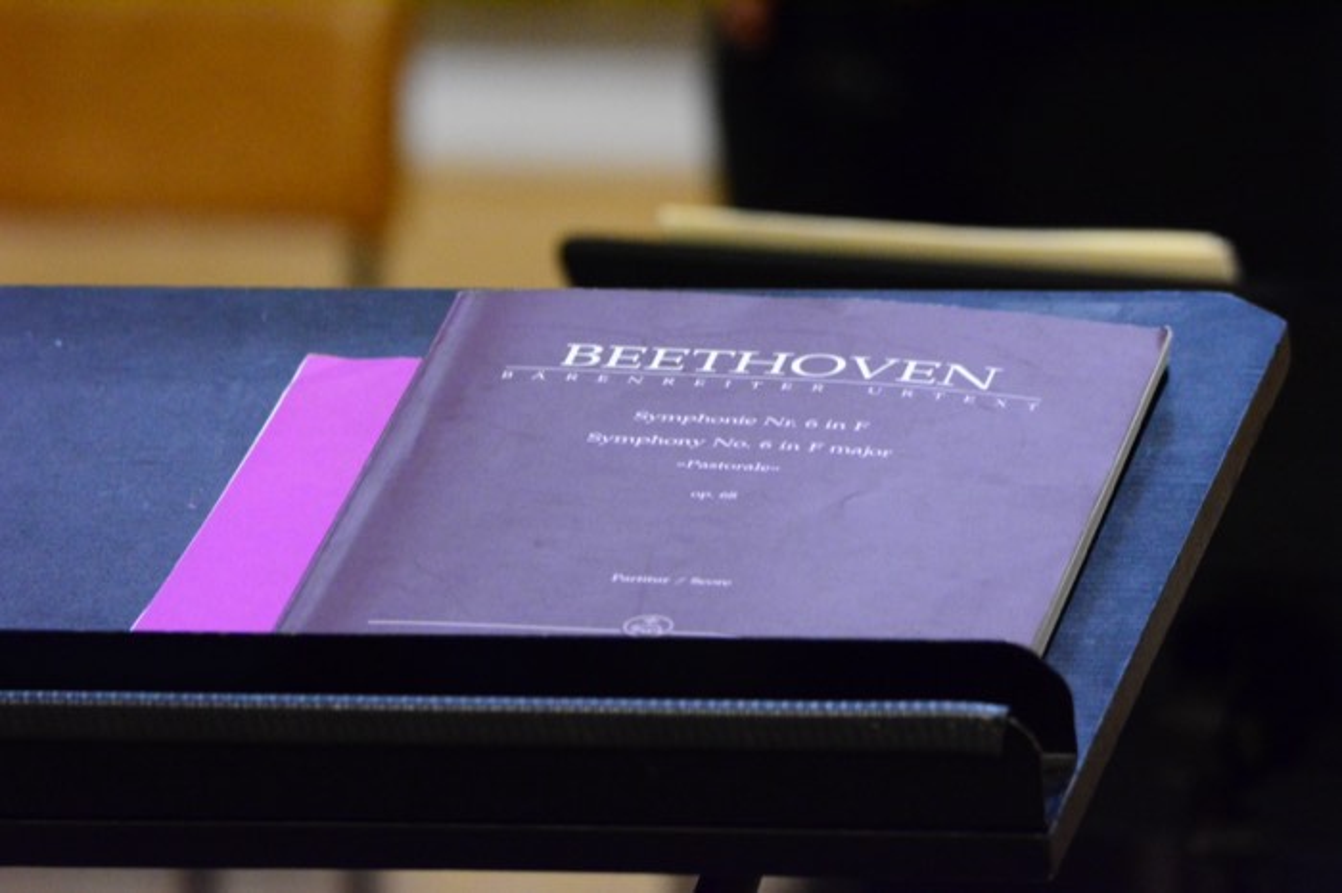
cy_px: 446
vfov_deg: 3.7
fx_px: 13972
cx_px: 671
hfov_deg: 5.5
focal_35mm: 375
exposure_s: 1/60
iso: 6400
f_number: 6.3
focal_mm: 250
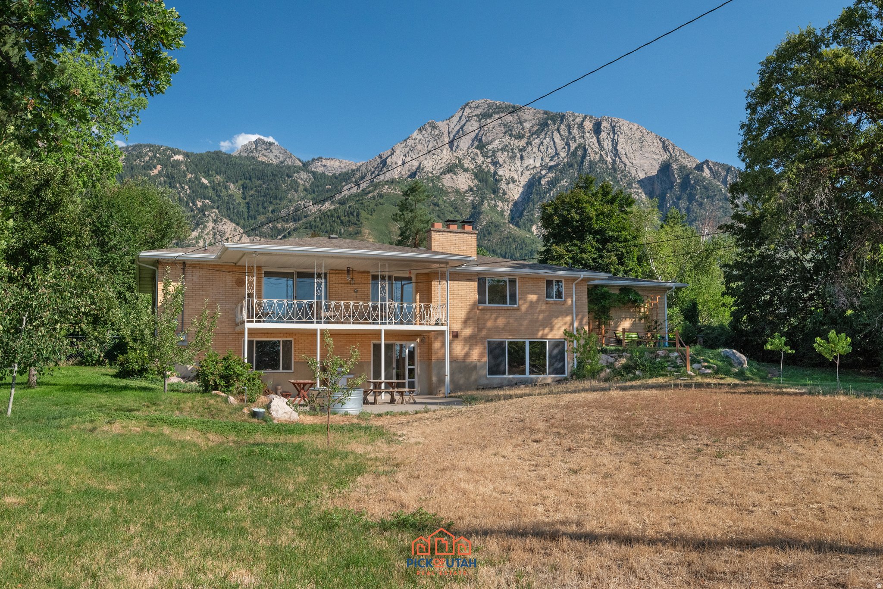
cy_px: 294
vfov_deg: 43.6
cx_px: 442
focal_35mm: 30
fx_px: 736
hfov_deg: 61.9
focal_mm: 30
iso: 1600
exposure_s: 1/1000
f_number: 8
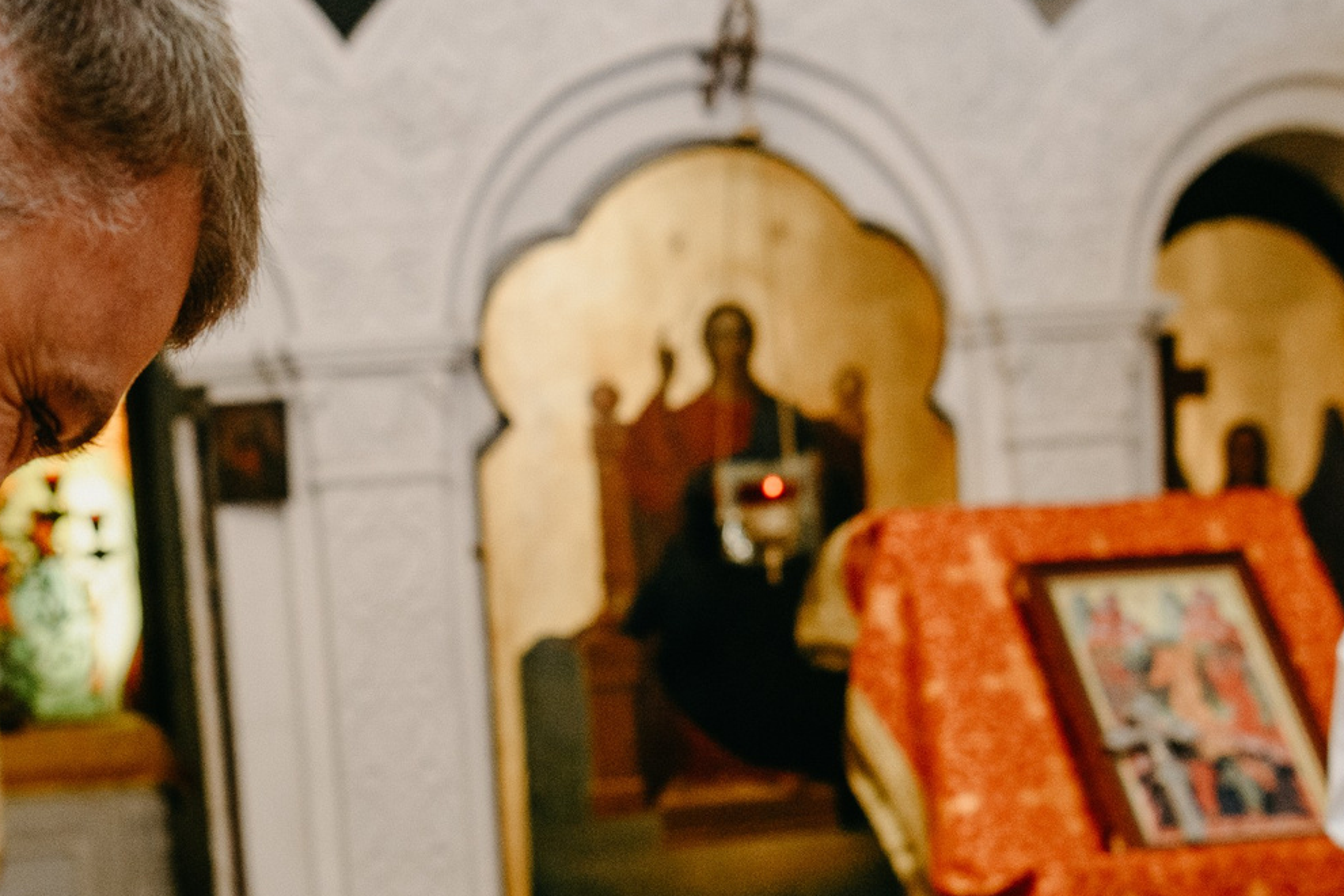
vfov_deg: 17.6
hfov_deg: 26.8
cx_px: 452
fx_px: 2800
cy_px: 978
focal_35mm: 75
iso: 640
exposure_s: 1/160
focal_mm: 29
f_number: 3.5
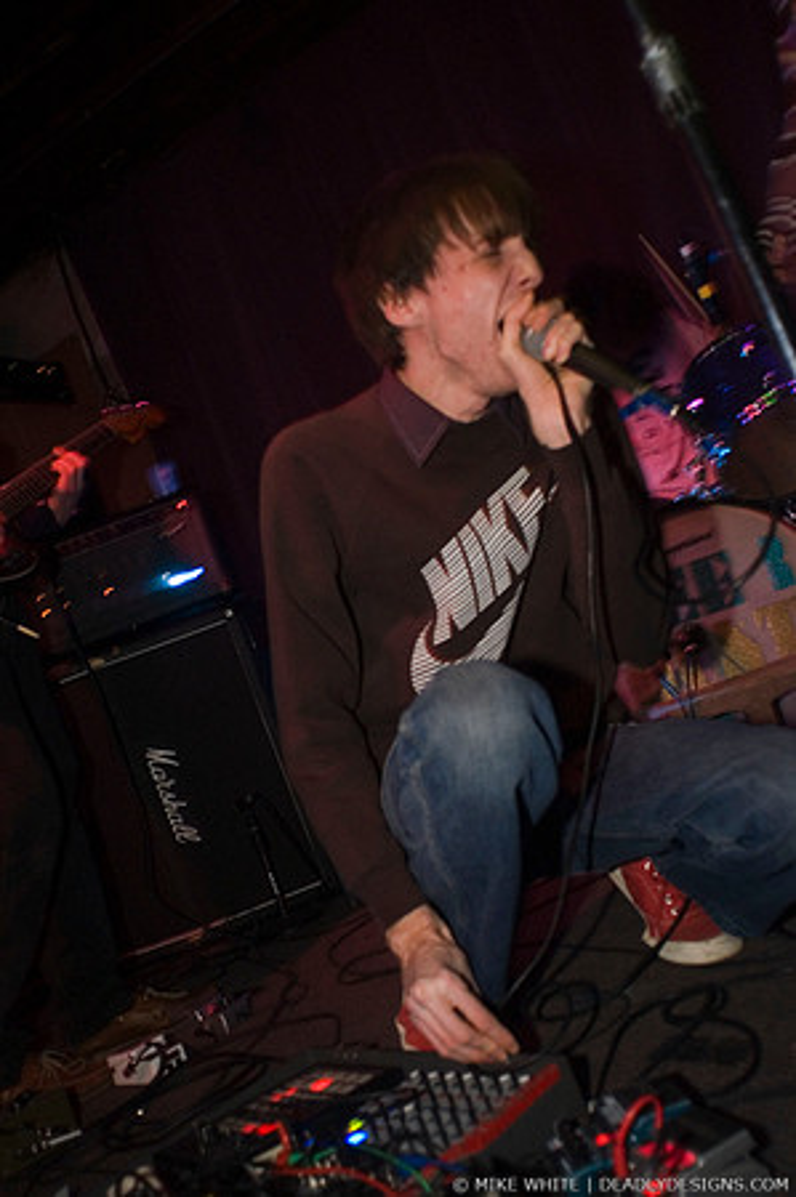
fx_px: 997
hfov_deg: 43.5
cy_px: 598
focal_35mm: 30
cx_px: 398
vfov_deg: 62.0
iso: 800
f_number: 2.8
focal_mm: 20
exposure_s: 1/15
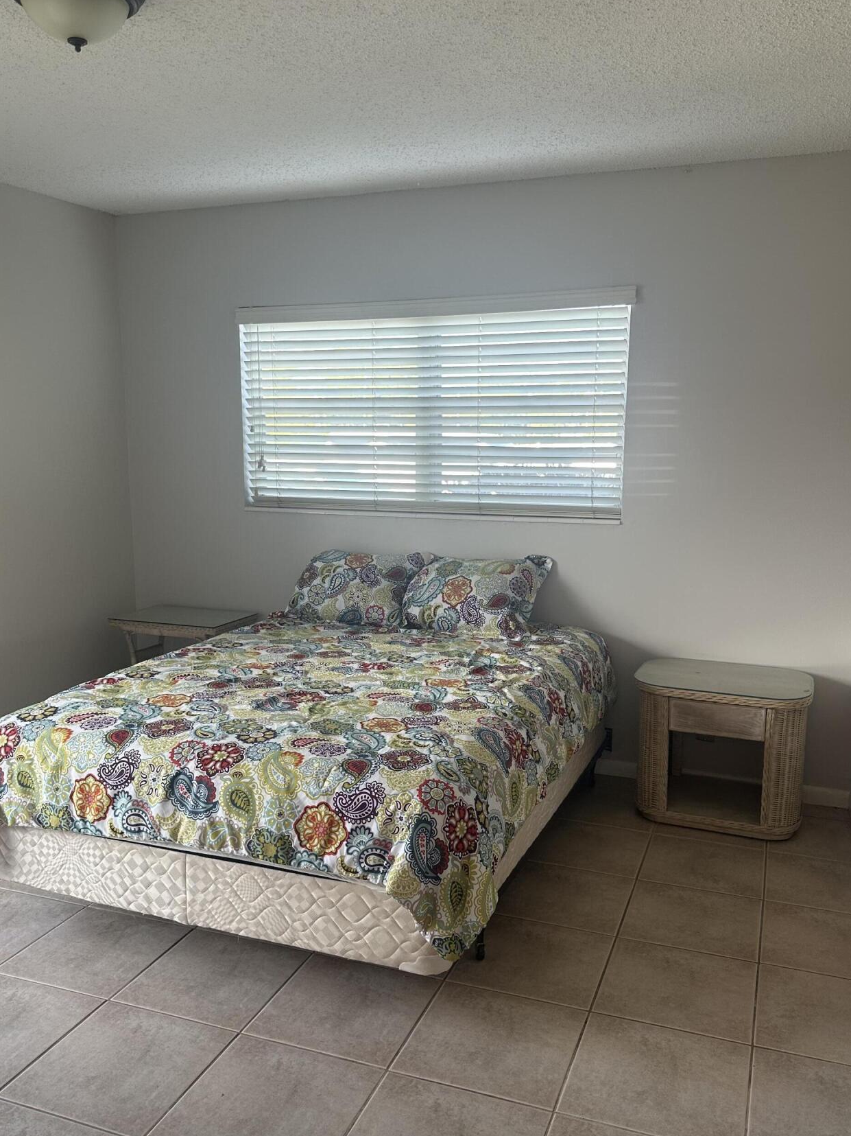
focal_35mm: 29
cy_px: 581
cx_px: 414
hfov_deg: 48.2
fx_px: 951
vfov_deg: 61.7
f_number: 1.78
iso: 100
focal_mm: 6.86
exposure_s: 1/120
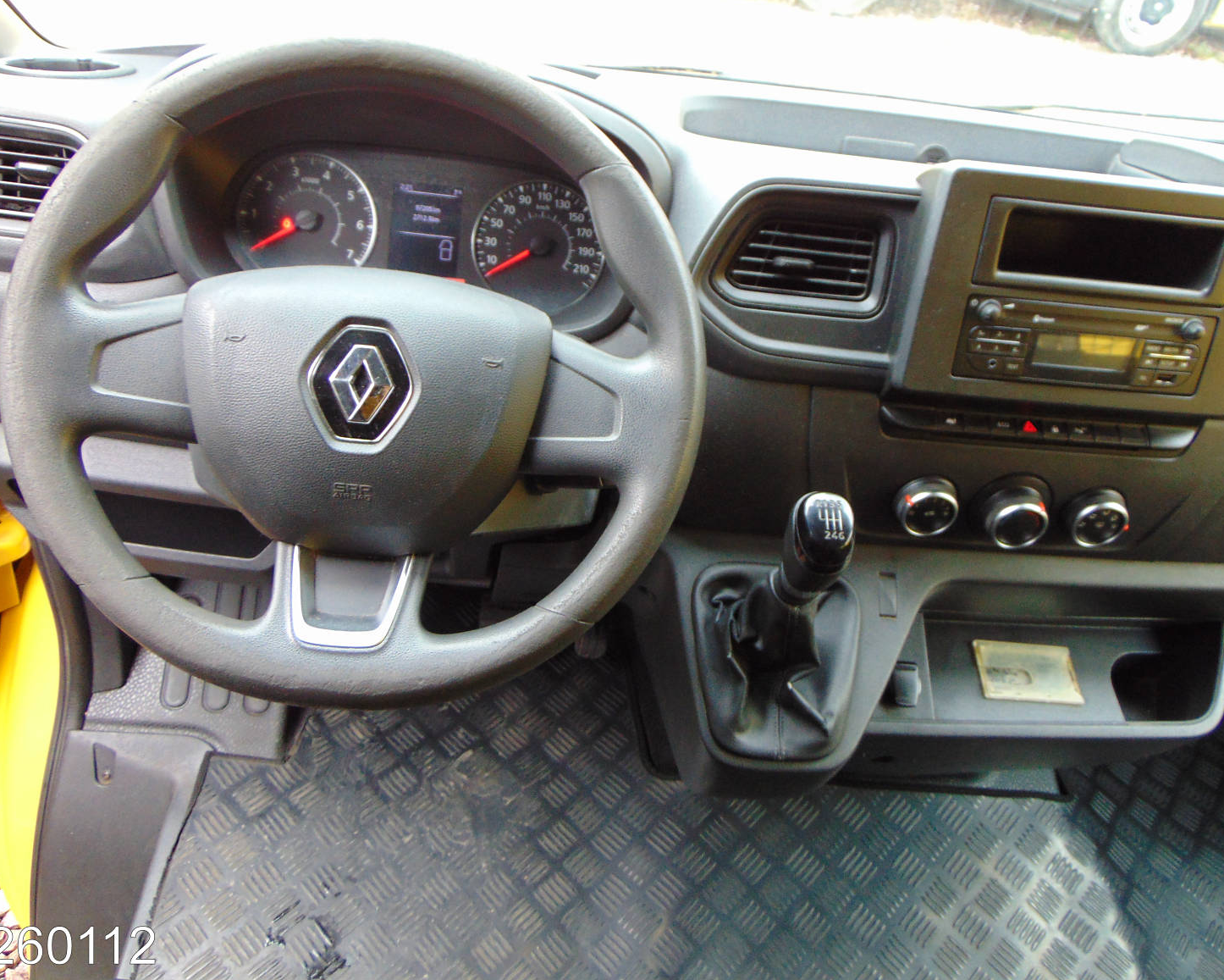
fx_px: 978
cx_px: 632
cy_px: 479
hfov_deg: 64.0
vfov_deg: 53.2
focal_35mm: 27
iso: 320
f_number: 3
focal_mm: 4.5
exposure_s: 1/30
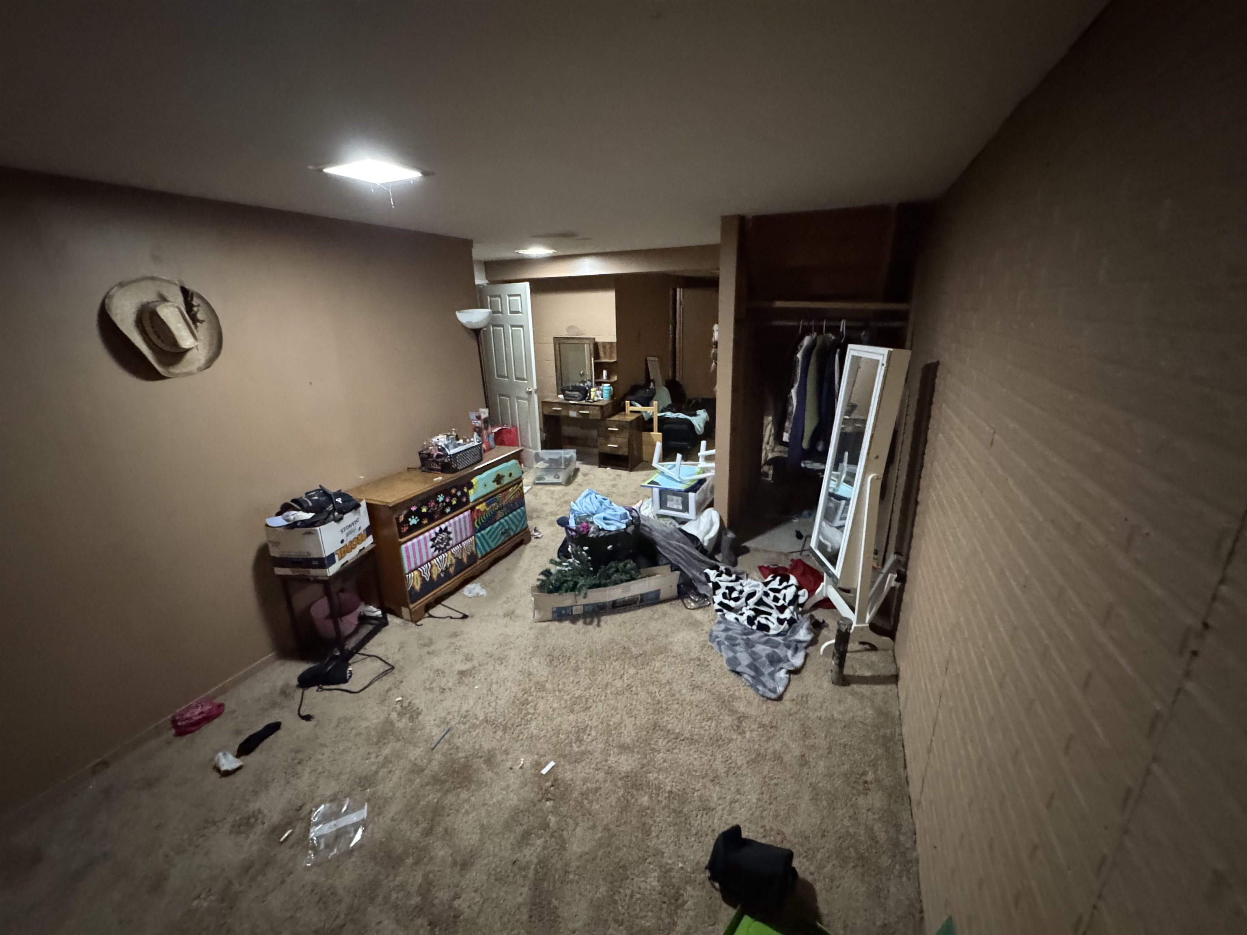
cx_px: 624
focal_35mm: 14
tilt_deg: -16.6
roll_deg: +2.1
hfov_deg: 102.1
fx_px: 504
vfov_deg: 85.7
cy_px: 468
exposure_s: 1/30
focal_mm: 2.22
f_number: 2.2
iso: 1600
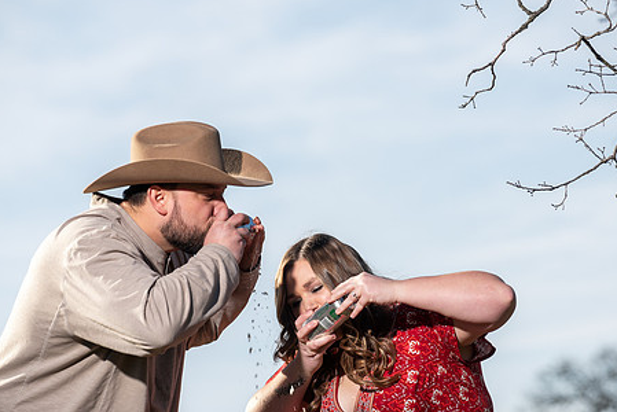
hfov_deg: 9.1
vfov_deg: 6.1
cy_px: 260
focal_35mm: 226
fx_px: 3876
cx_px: 304
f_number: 4.5
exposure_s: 1/250
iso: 50
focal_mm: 175
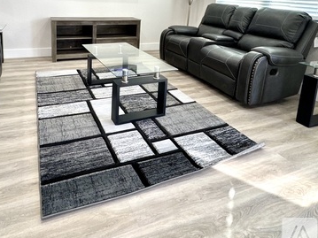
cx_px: 130
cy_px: 32
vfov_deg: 48.4
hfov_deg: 66.8
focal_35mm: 26
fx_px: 239
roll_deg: -3.2
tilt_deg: -10.2
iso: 125
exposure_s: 1/120
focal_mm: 2.22
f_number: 2.2
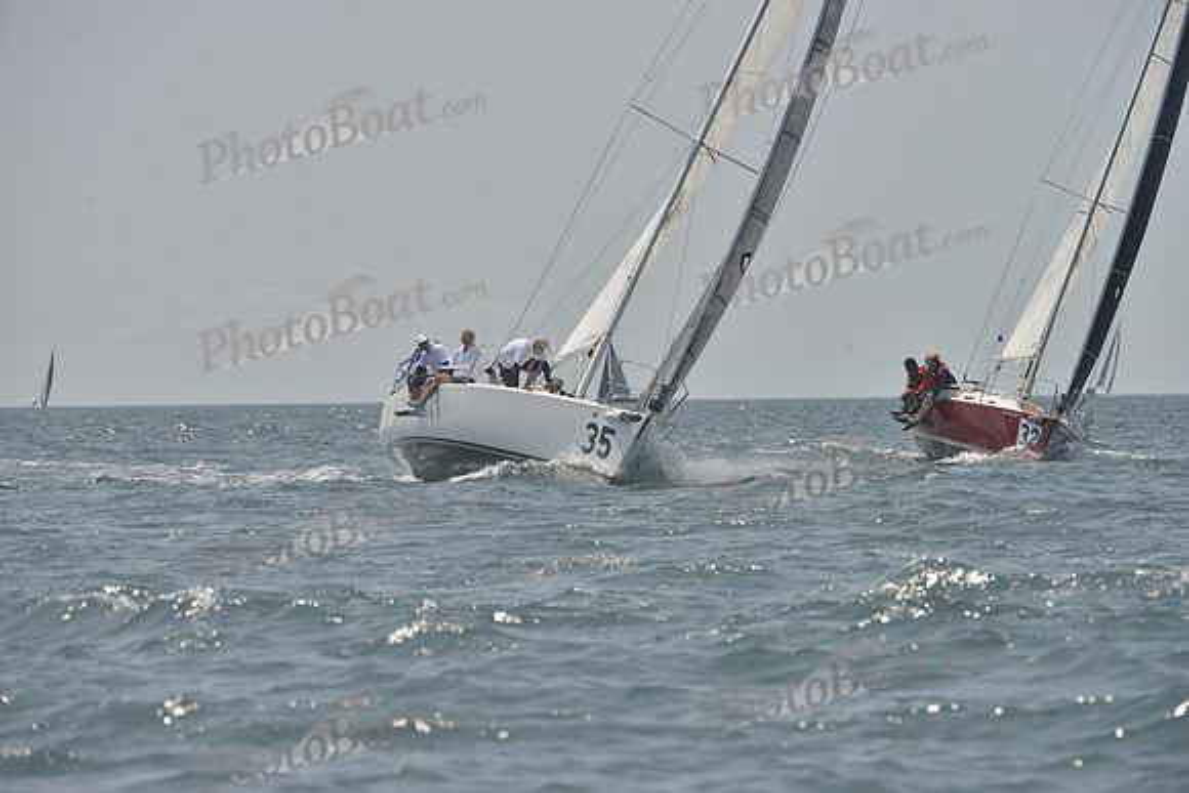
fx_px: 7267
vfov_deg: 6.2
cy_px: 396
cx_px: 594
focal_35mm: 220
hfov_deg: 9.4
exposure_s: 1/1000
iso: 280
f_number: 9
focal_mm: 220
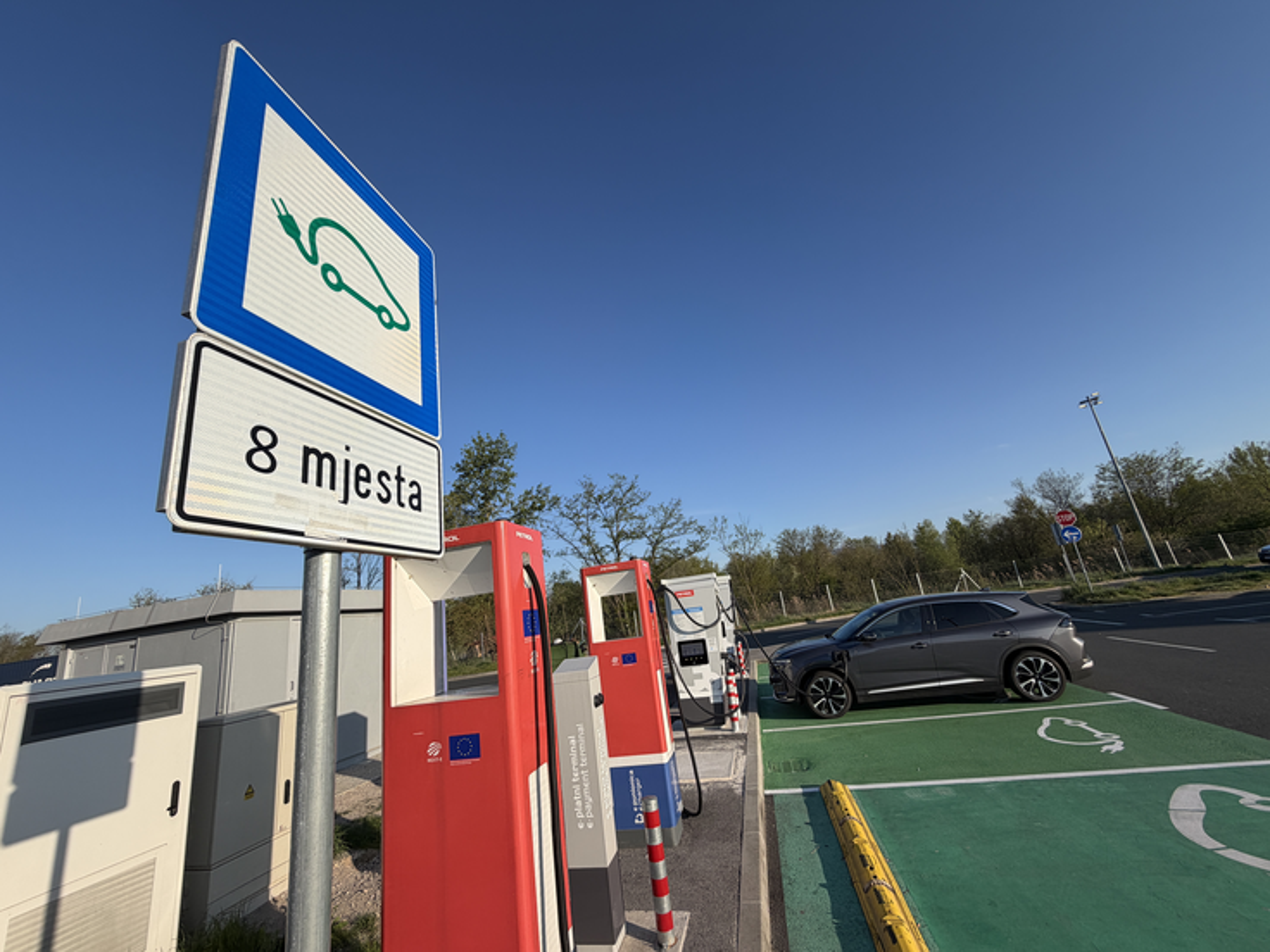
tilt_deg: +15.6
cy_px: 476
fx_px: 514
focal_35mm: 14
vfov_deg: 85.7
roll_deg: +7.1
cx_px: 635
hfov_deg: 102.1
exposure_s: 1/841
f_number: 2.2
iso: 20
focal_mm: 2.22
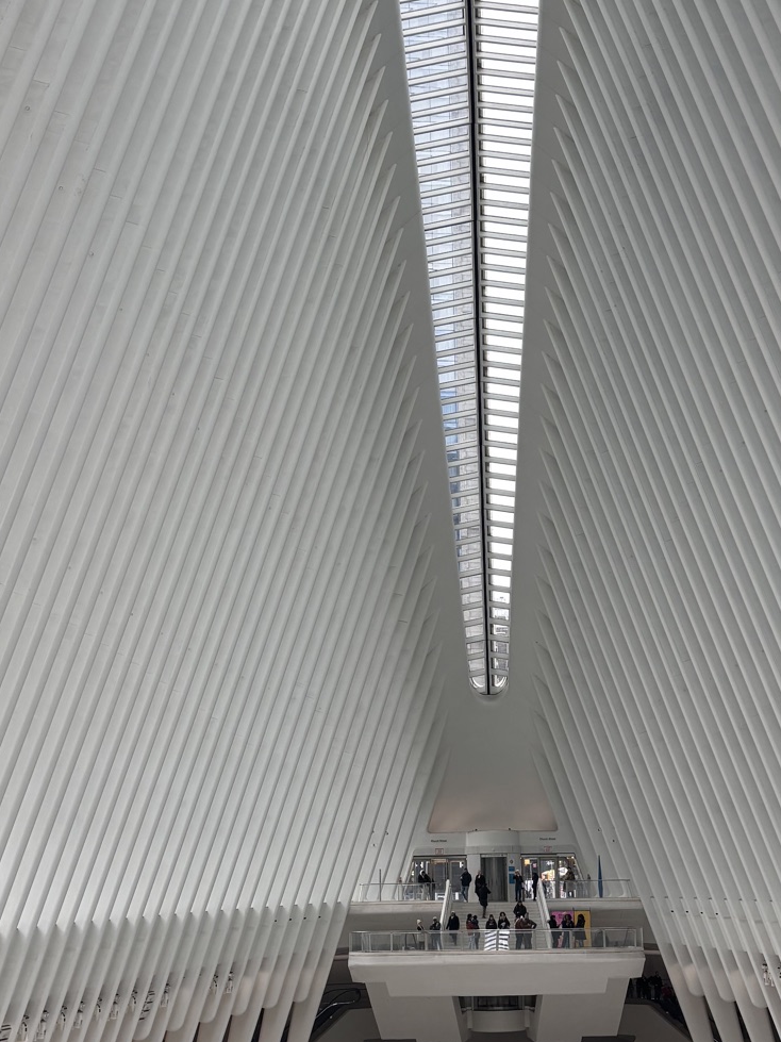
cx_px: 423
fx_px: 1535
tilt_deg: +12.9
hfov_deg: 28.5
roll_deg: +0.7
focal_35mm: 51
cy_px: 562
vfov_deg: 37.5
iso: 50
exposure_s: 1/303
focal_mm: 5.96
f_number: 1.6
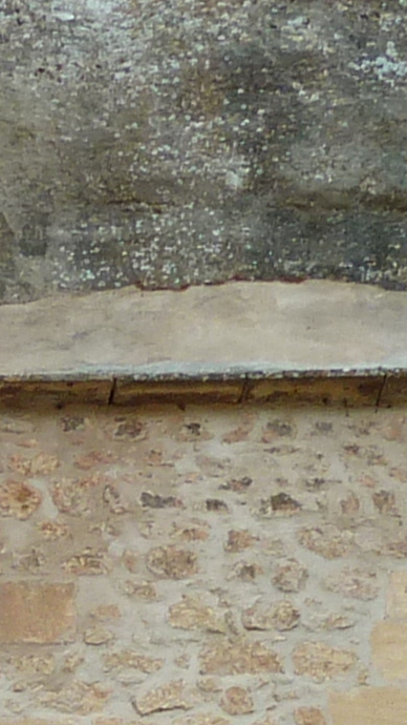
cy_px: 1441
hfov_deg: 7.5
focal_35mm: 158
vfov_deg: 12.1
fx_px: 3032
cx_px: -320
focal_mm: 4.1
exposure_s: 1/160
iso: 80
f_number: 4
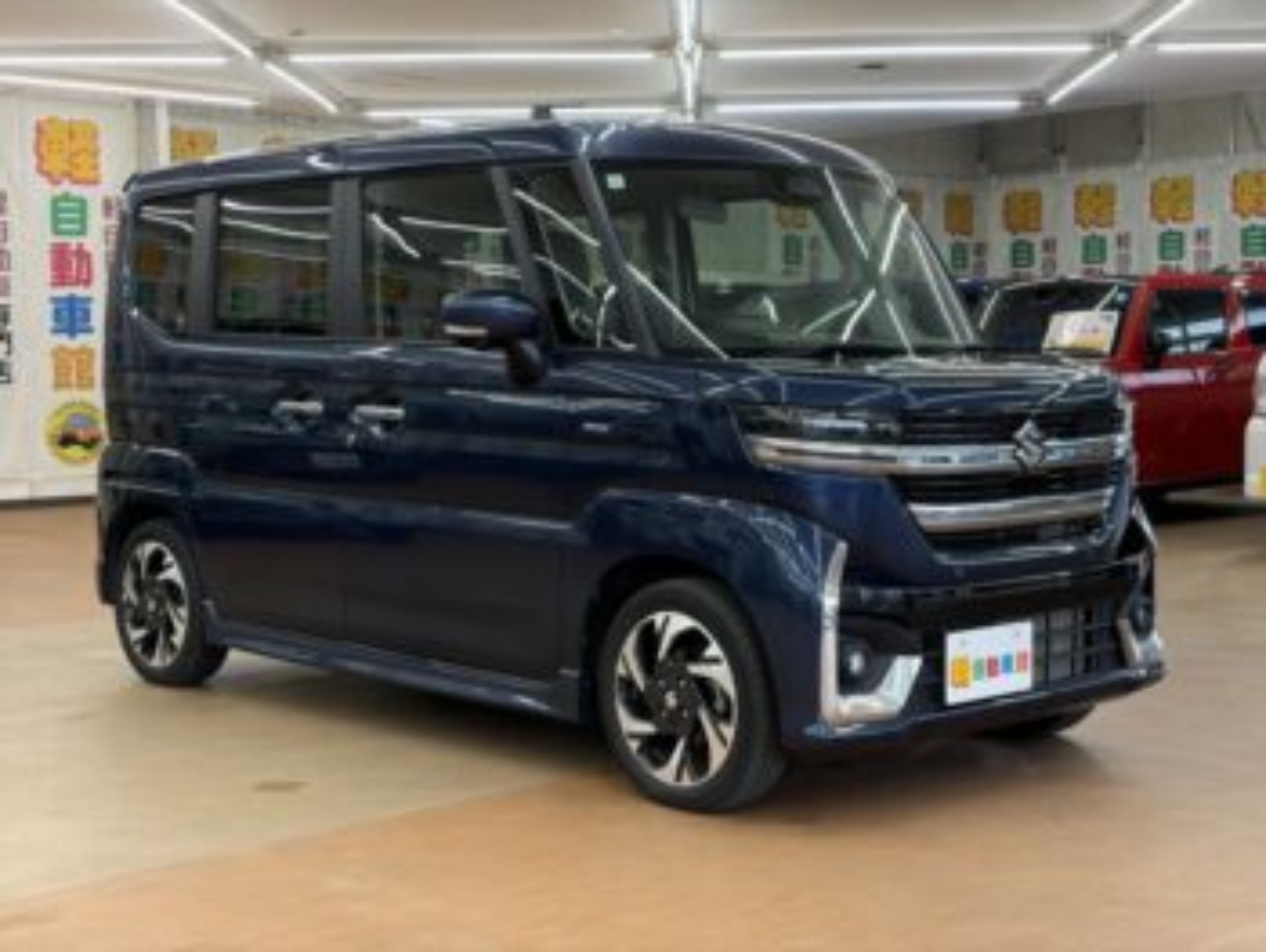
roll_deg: +1.0
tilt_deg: -3.1
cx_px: 633
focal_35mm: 52
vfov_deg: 28.1
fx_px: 1903
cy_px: 476
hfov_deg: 36.8
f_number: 1.6
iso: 100
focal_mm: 5.96
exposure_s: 1/100
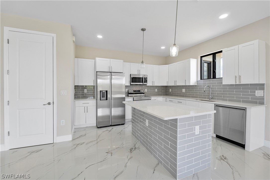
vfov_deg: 77.3
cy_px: 90
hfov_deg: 100.4
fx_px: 112
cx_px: 135
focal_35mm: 15
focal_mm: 10
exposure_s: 1/60
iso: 100
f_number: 4
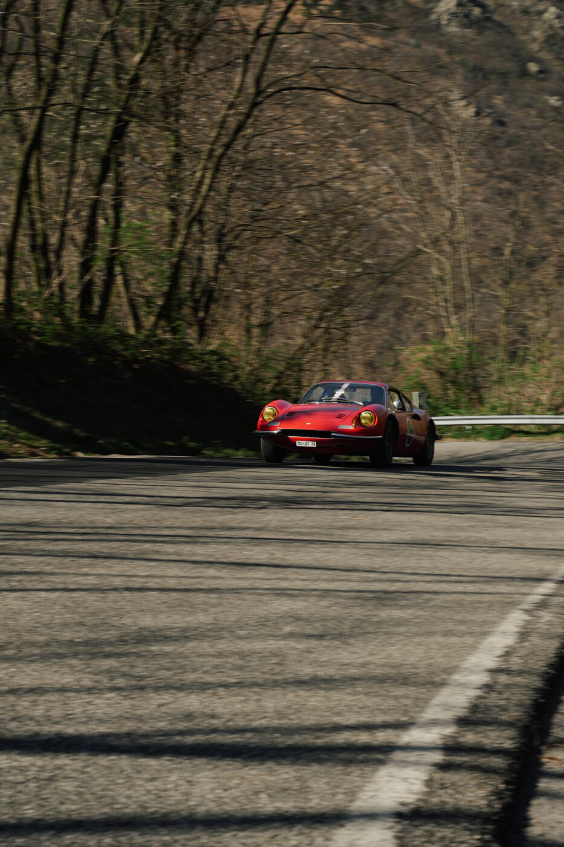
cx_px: 282
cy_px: 424
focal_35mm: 75
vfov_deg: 27.0
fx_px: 1763
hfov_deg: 18.2
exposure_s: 1/40
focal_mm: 75
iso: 100
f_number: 13
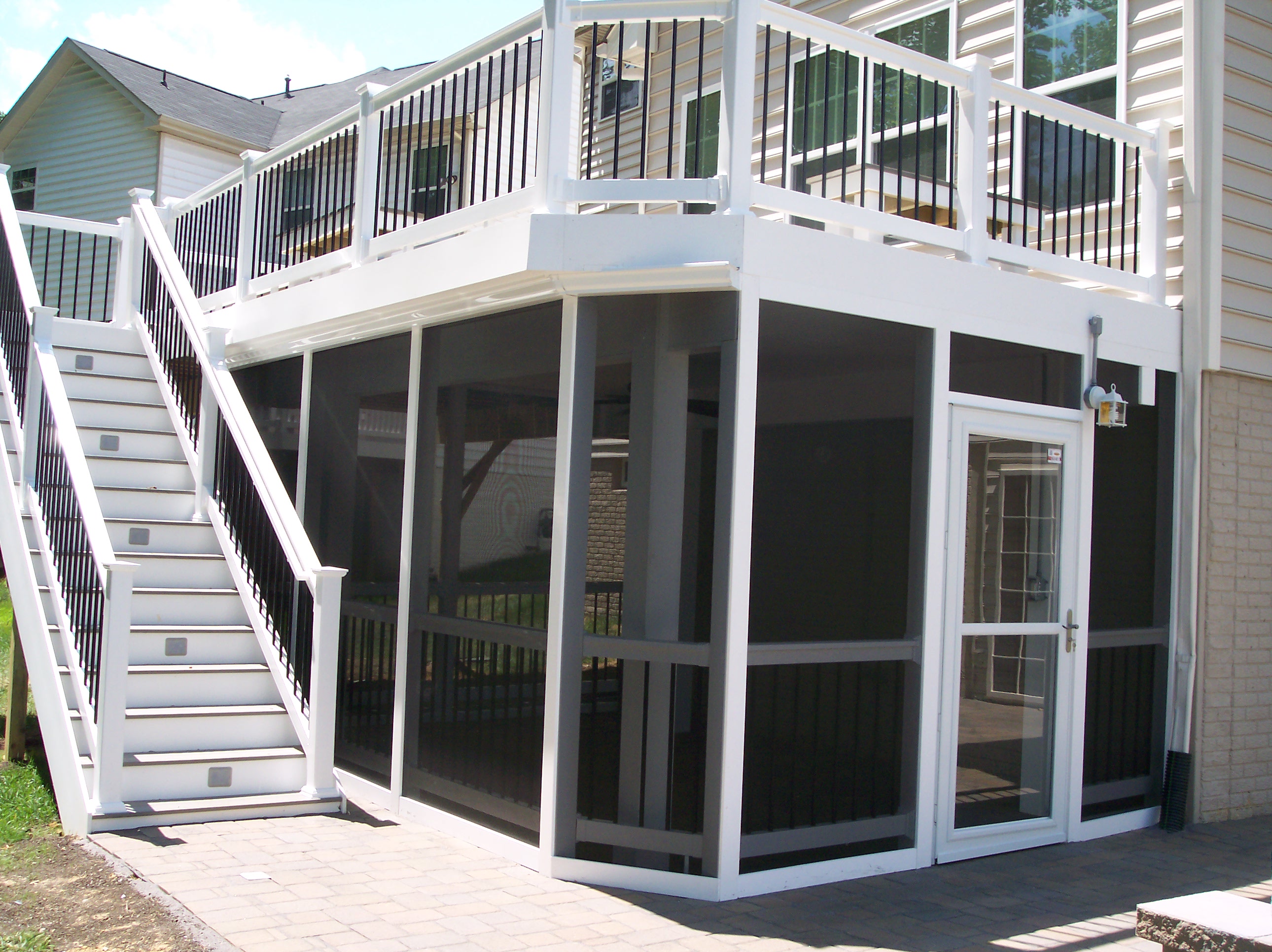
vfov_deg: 37.7
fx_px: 1396
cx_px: 636
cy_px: 476
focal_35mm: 38
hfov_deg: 49.0
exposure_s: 1/350
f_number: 4.8
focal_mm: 8
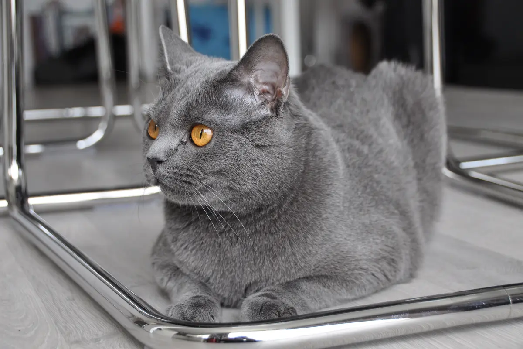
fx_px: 959
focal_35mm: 66
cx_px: 262
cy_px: 174
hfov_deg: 30.5
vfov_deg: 20.6
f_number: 4.5
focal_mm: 44
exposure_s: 1/30
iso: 500
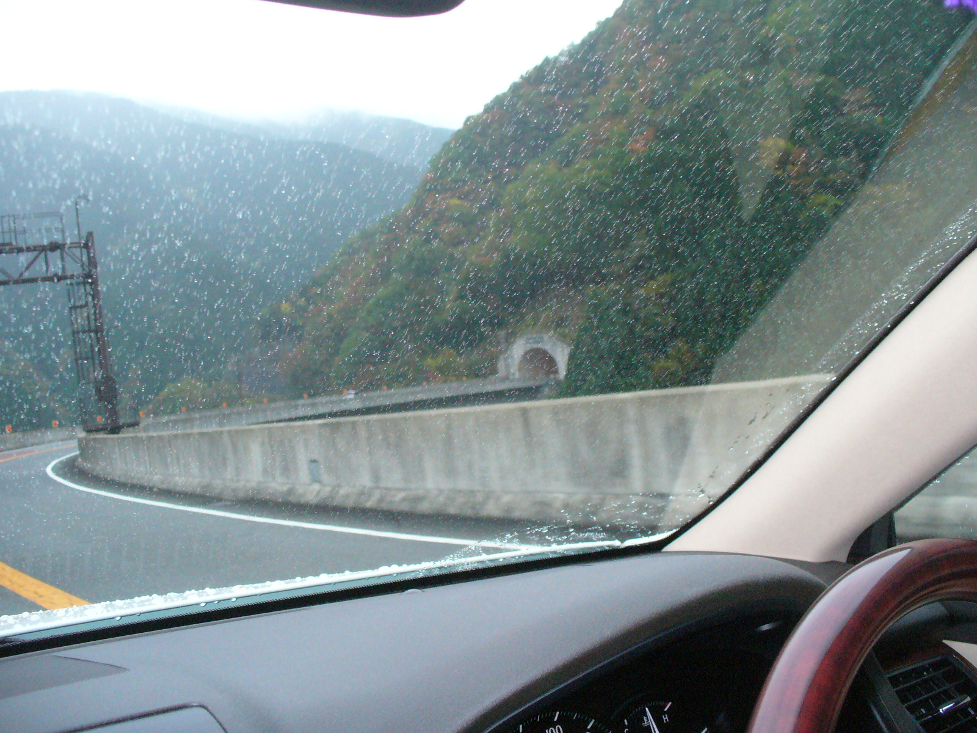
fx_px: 1044
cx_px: 488
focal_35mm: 37
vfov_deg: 38.7
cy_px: 366
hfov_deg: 50.1
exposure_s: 1/80
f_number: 2.8
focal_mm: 6.1
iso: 400
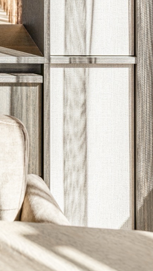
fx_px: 794
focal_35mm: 110
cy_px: -96
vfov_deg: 18.0
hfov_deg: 10.7
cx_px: -65
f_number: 8
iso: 400
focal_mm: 45
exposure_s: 1/100
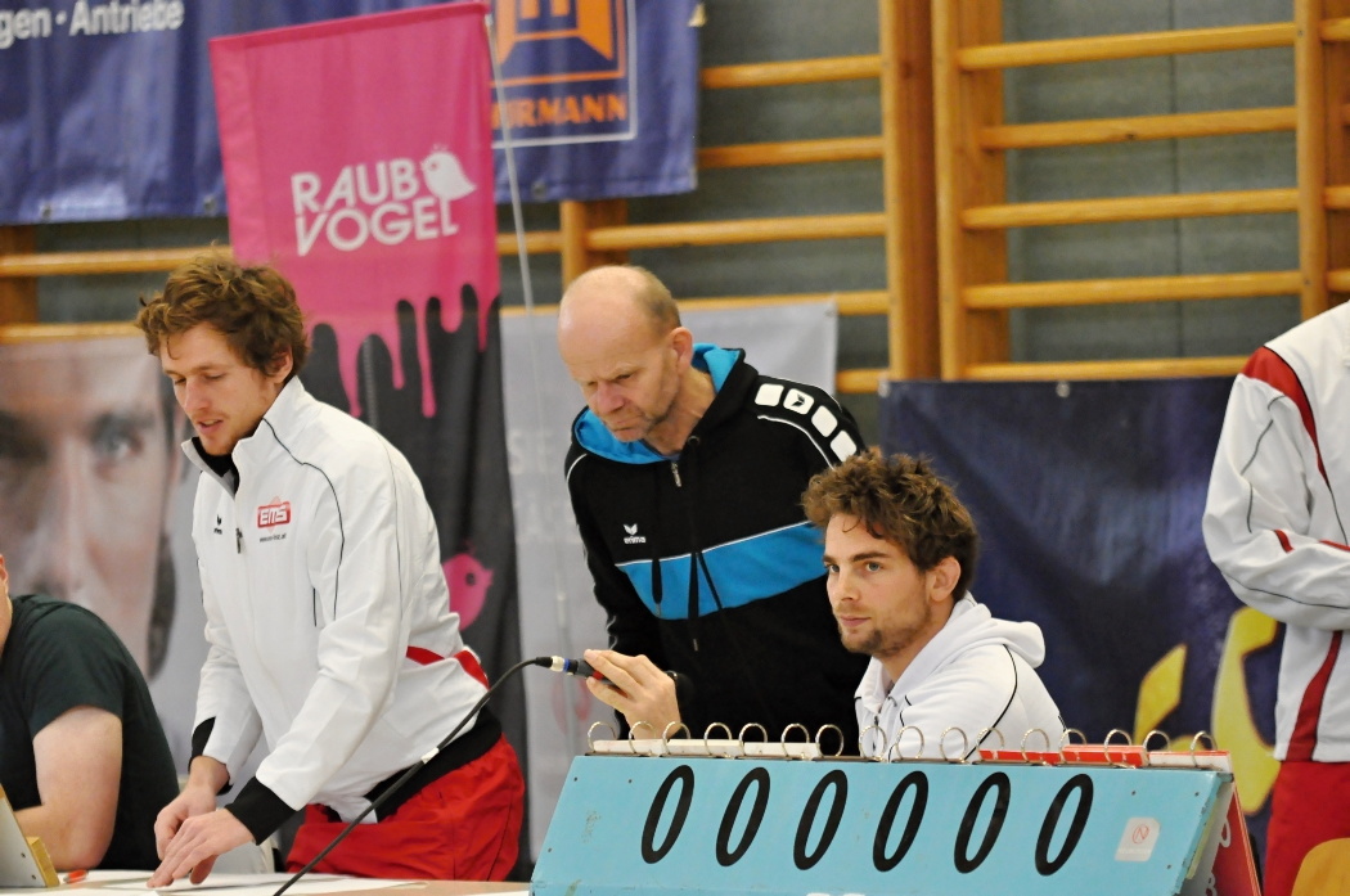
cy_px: 448
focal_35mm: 240
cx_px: 675
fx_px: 8987
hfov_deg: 8.6
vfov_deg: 5.7
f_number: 2.8
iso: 2500
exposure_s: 1/320
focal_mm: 160
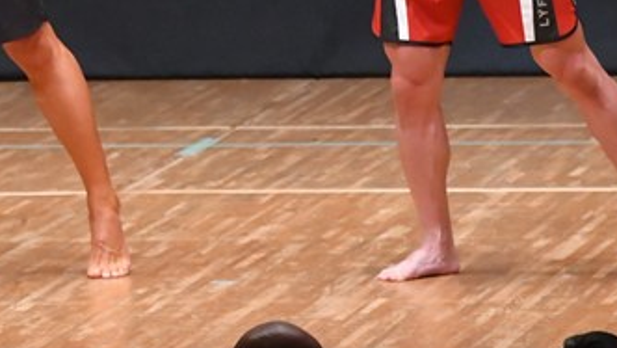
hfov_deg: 3.3
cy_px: -104
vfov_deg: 1.8
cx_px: 257
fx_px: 10801
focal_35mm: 660
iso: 8000
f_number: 5.6
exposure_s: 1/400
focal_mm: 180
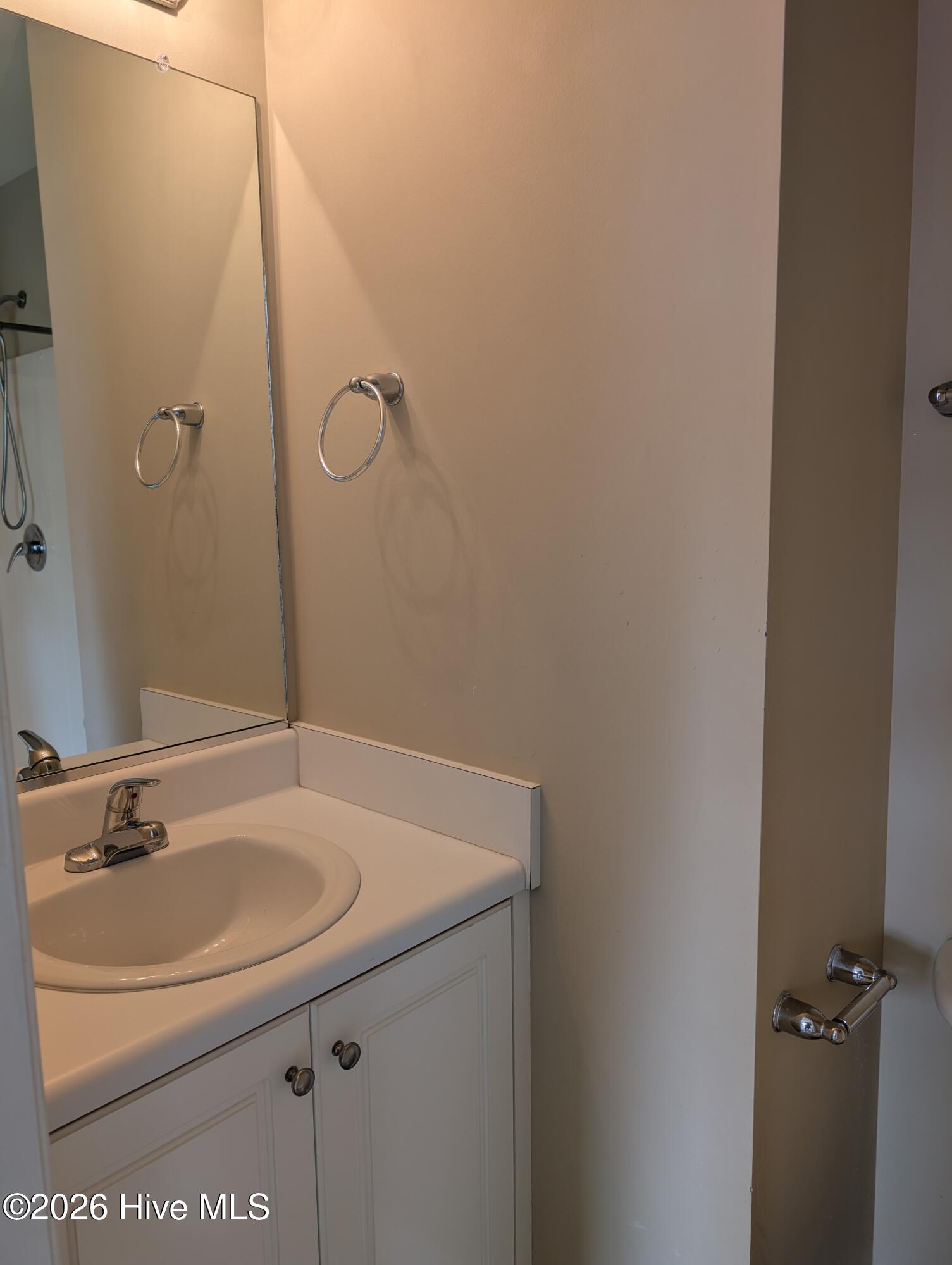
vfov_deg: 71.5
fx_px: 878
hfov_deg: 56.9
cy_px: 632
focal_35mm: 24
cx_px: 476
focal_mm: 6.9
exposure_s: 1/40
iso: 29
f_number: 1.68
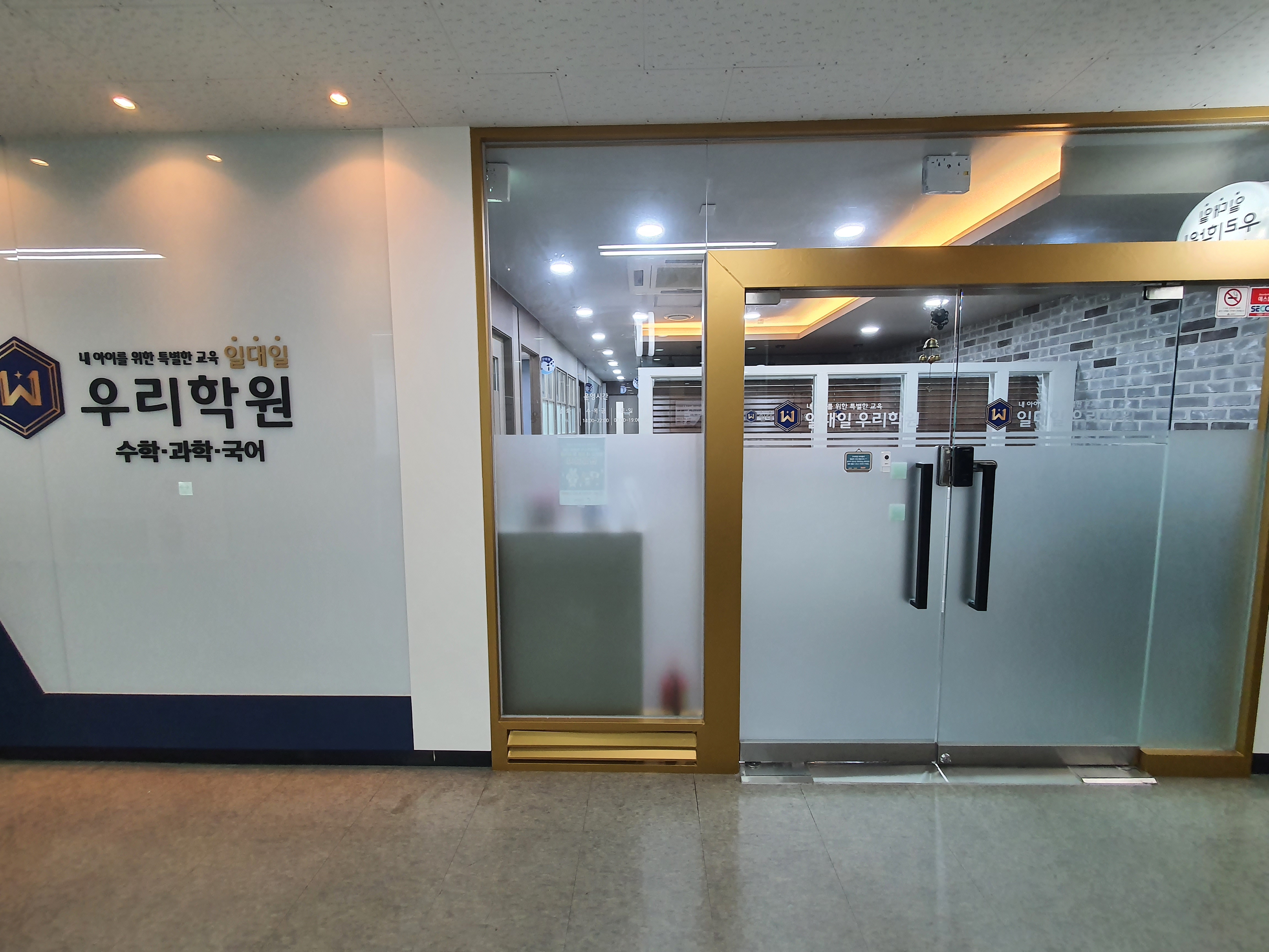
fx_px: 477
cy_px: 476
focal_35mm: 13
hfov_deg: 106.2
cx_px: 634
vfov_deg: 89.9
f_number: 2.2
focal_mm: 1.8
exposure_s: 1/60
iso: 250
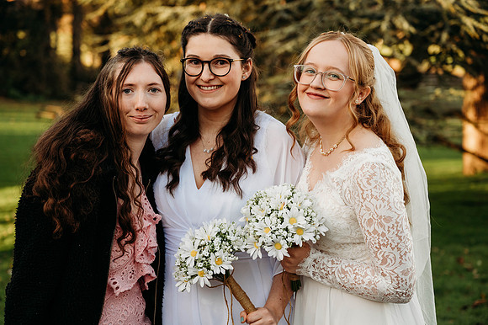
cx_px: 244
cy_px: 162
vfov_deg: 19.4
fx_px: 948
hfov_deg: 28.9
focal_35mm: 70
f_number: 4
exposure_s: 1/200
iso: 100
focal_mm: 70
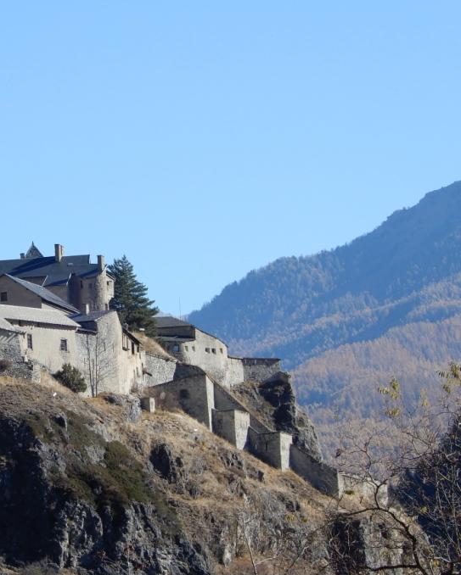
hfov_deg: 7.0
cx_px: 81
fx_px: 3767
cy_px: 324
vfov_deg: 8.7
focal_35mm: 221
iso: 80
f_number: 5.6
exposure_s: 1/320
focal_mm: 26.8
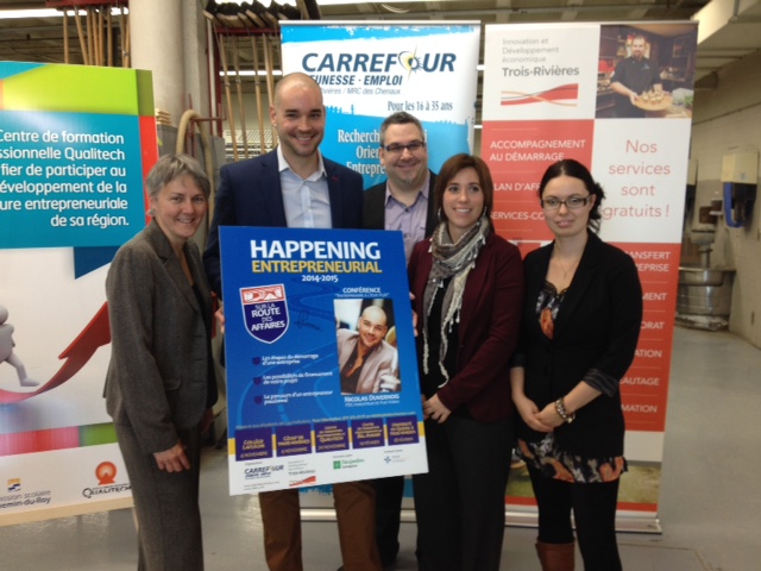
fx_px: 769
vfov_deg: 40.7
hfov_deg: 52.6
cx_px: 380
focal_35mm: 35
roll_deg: -1.2
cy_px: 286
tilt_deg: -8.1
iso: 64
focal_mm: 4.28
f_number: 2.4
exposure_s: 1/20
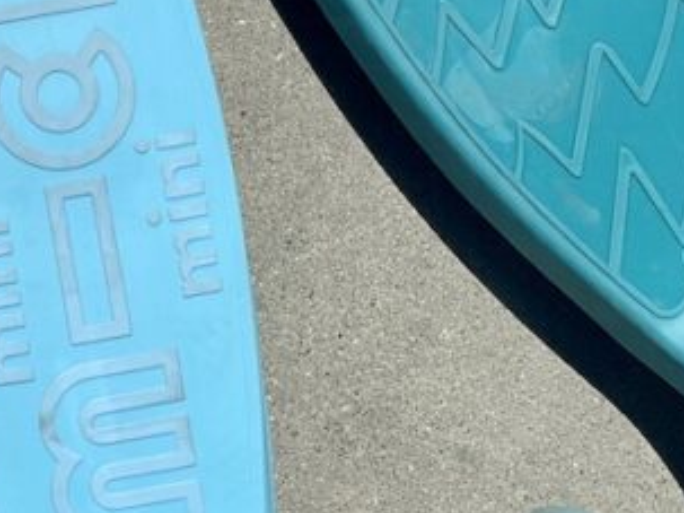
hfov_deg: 11.0
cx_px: -174
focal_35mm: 176
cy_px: -59
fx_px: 3476
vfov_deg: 8.4
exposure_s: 1/4785
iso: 25
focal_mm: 6
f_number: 2
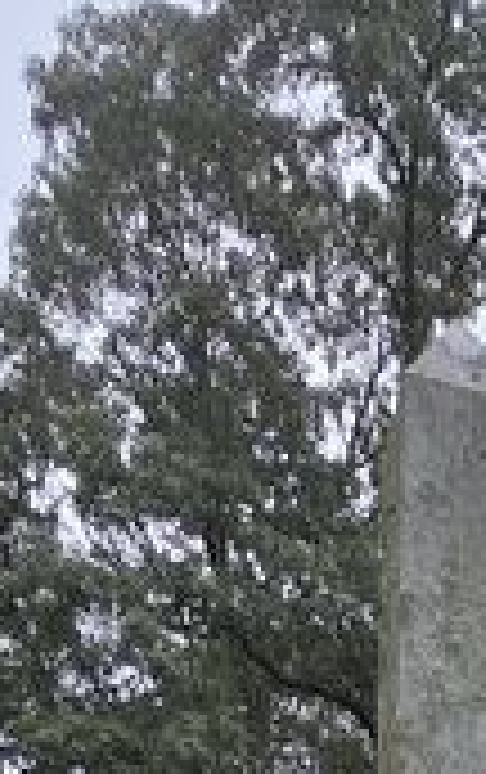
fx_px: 1352
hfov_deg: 19.3
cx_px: 576
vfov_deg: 18.7
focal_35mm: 64
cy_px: 1580
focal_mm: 2.2
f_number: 2.2
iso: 50
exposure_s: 1/329
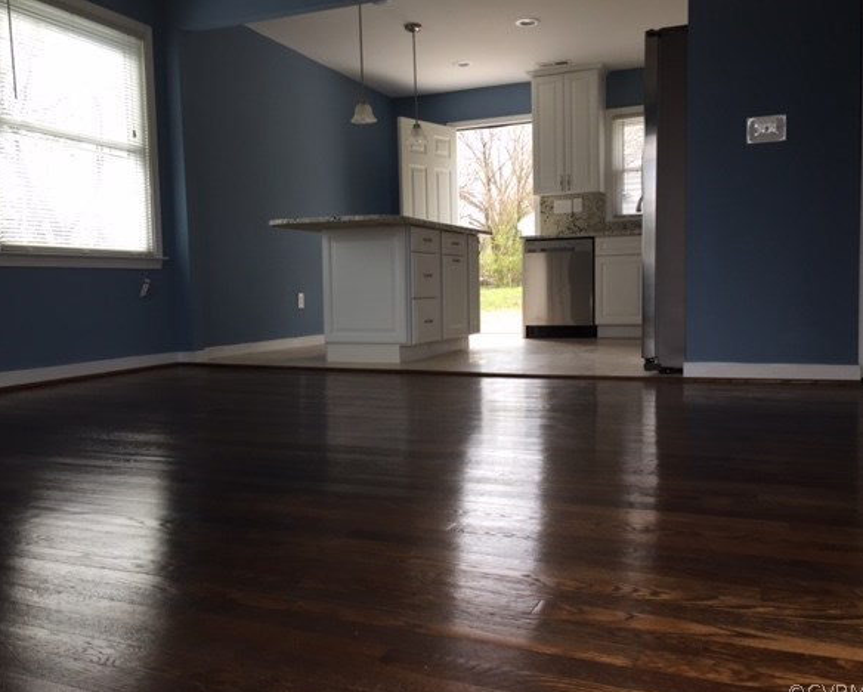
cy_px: 353
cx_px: 423
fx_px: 792
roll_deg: +1.6
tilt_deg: -3.2
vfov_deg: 47.2
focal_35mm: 31
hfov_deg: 57.1
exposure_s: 1/120
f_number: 2.2
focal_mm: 4.15
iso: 40
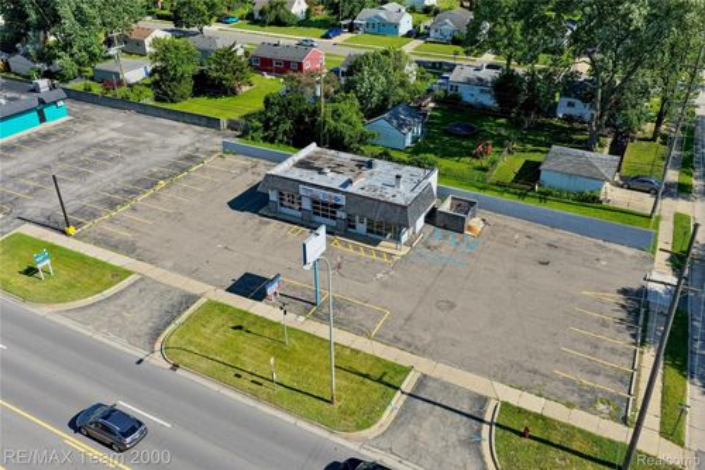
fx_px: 548
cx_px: 352
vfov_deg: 46.4
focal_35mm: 28
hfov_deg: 65.5
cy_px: 235
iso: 200
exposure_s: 1/2500
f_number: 2.8
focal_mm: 14.45
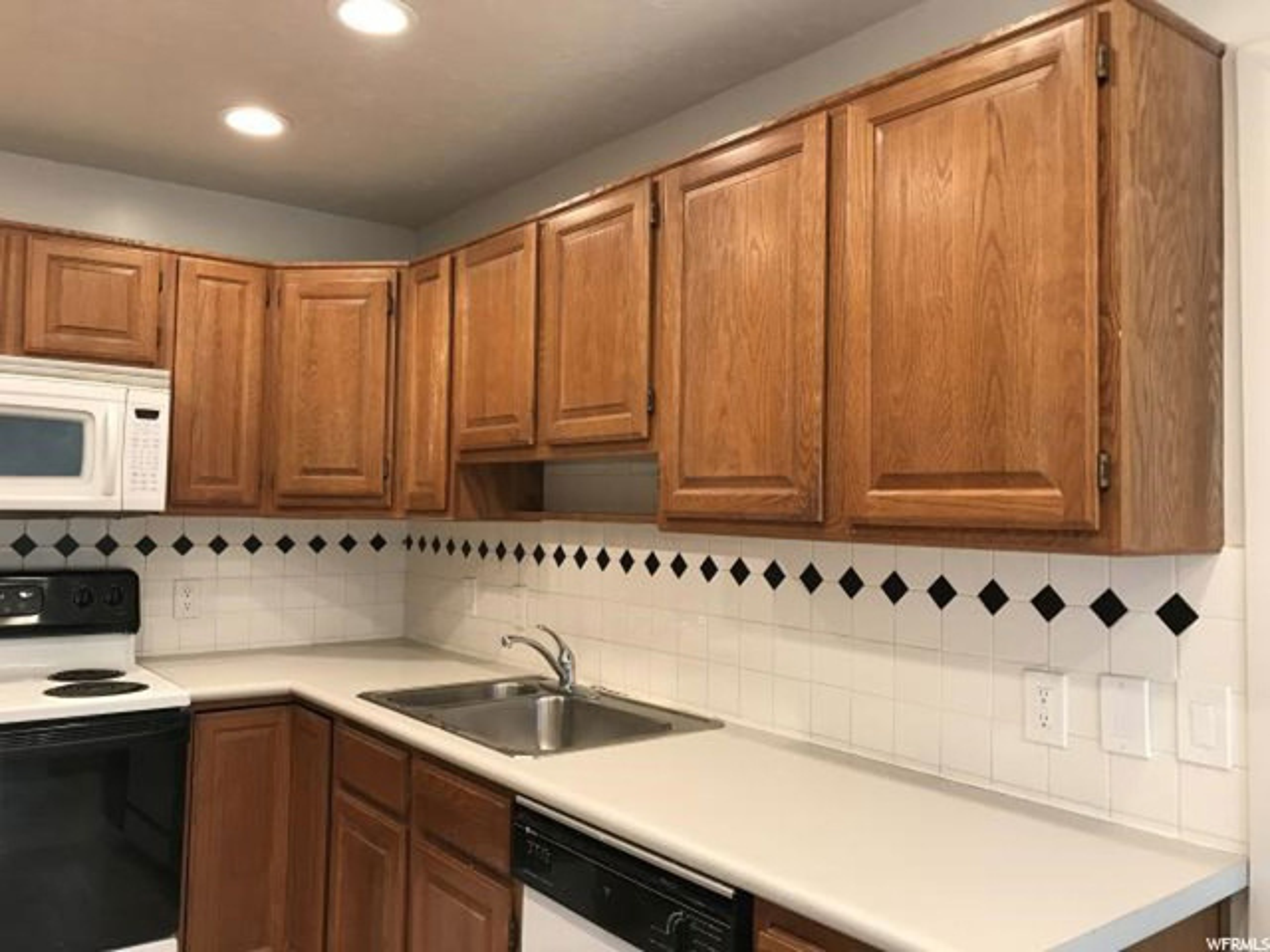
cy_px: 476
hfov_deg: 63.4
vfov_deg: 49.7
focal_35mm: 28
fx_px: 1027
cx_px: 635
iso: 25
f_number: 1.8
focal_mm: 3.99
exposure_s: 1/30
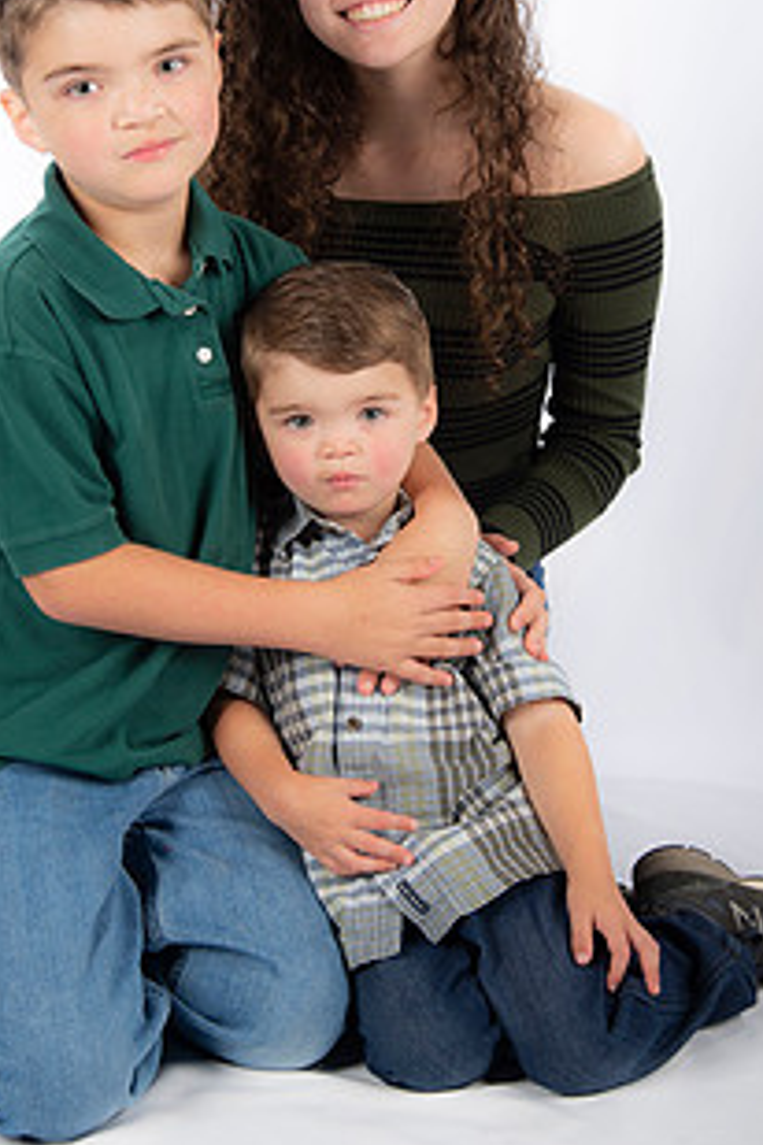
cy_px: 393
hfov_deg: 17.1
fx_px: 2543
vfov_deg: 25.2
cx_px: 391
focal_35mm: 80
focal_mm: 55
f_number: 5.6
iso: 100
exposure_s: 1/200
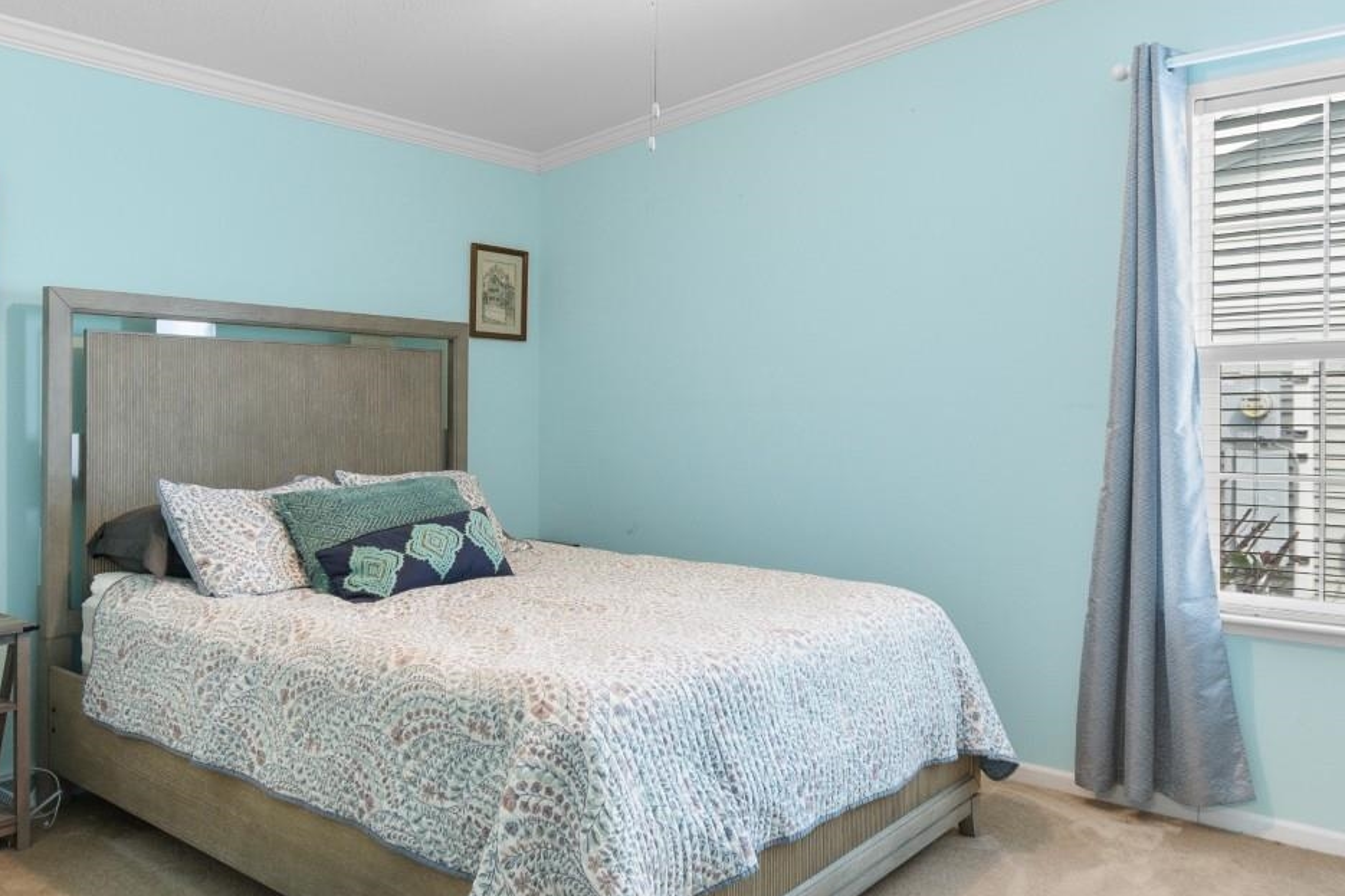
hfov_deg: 69.3
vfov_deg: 49.5
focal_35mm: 26
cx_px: 624
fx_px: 971
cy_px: 407
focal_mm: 10
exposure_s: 1/3
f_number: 4.5
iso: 100
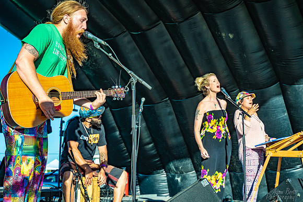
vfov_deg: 23.8
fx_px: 480
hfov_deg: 35.0
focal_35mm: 57
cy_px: 101
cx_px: 152
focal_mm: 57
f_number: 5.6
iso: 125
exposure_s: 1/400
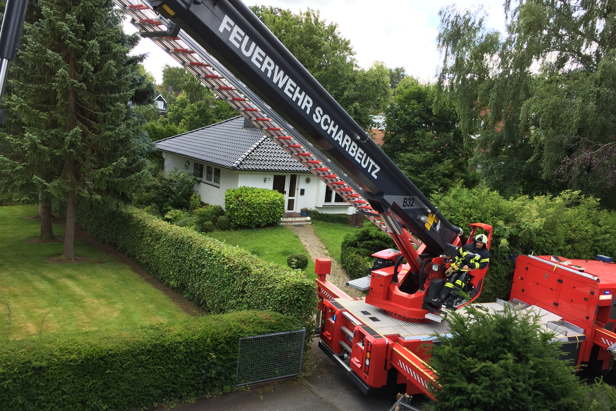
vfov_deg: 42.3
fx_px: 530
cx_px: 313
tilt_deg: -11.3
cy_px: 222
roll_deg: -6.5
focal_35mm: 31
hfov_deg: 60.3
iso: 32
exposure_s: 1/276
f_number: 2.2
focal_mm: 4.15
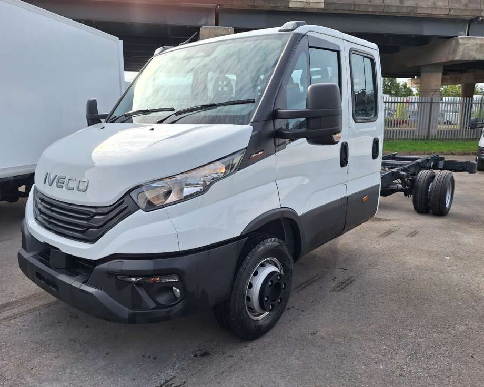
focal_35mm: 25
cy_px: 190
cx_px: 237
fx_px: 358
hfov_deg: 68.1
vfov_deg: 56.8
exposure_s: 1/1479
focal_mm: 5.54
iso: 40
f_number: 1.8
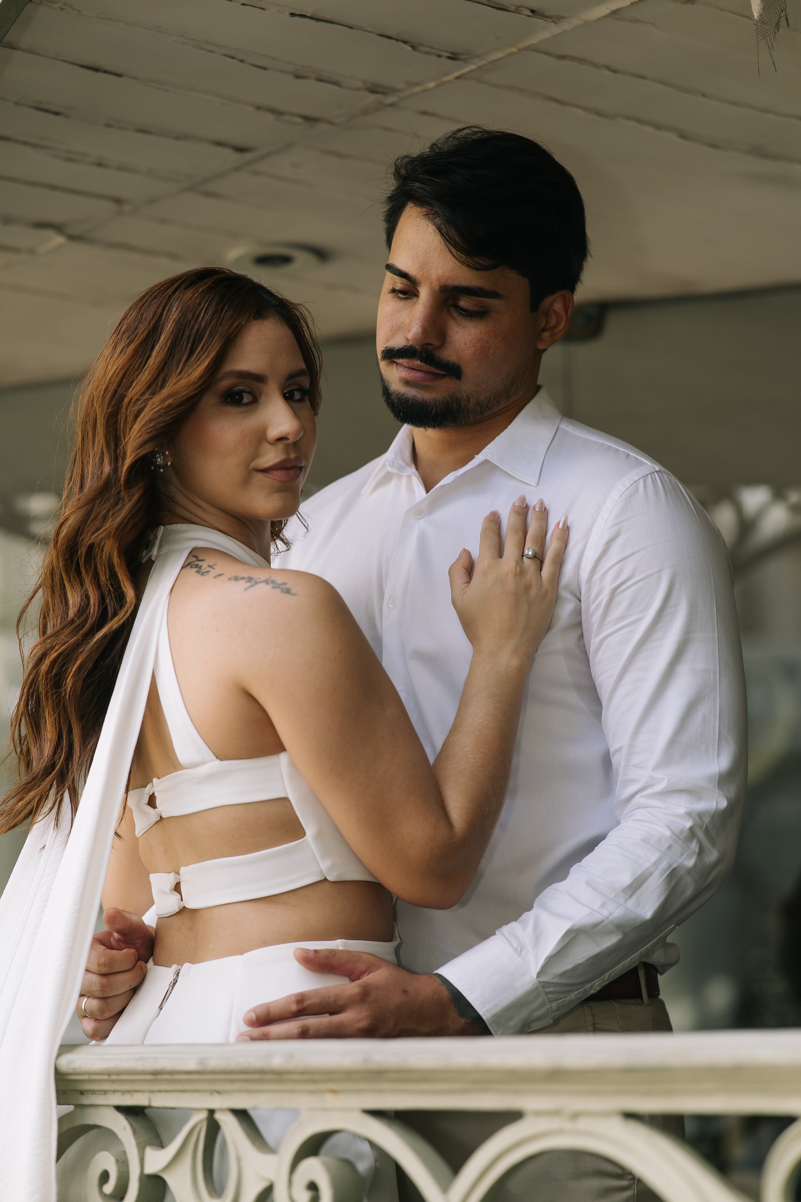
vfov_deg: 23.9
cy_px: 601
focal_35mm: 85
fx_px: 2837
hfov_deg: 16.1
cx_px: 400
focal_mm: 85
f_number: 2.8
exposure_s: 1/250
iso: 64
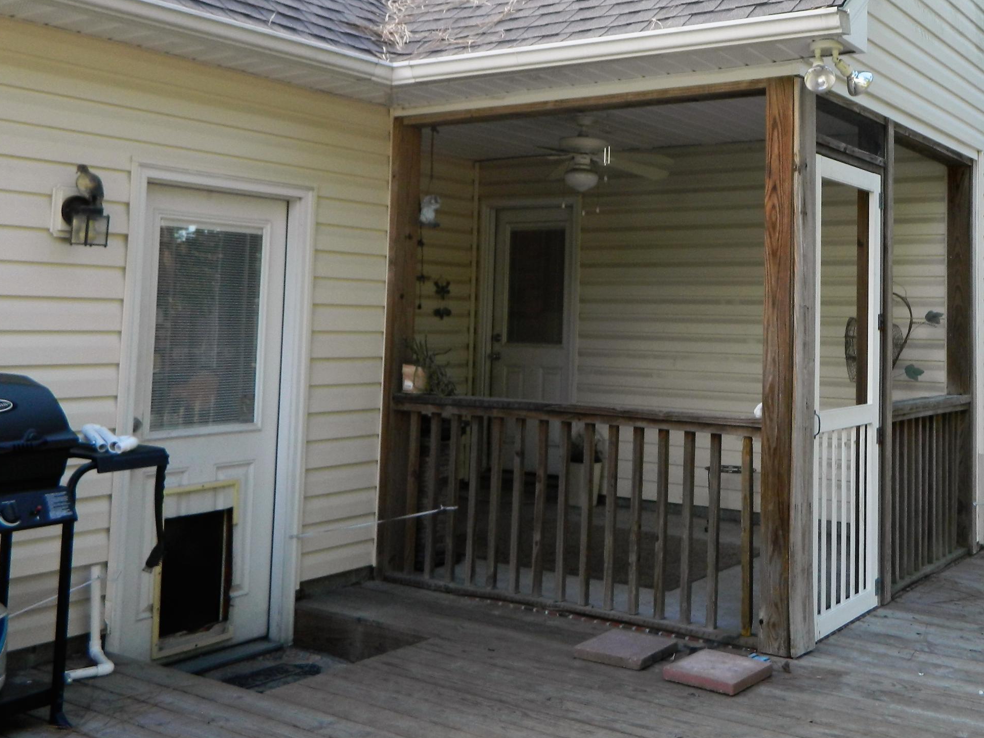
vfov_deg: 36.4
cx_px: 663
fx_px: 1109
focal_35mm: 39
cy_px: 237
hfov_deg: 47.0
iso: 80
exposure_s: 1/100
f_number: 3.1
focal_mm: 4.5
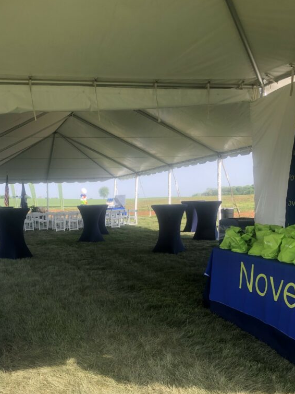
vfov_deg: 48.5
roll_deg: +1.0
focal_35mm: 38
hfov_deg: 37.3
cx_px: 97
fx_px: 432
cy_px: 248
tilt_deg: -5.7
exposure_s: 1/516
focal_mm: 4
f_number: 1.8
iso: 20
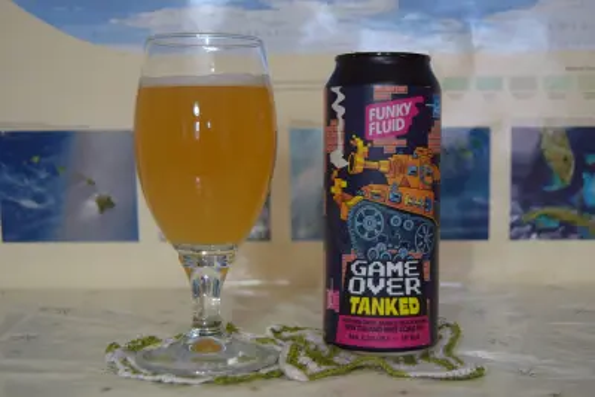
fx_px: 942
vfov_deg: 23.8
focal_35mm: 57
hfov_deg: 35.0
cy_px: 198
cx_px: 298
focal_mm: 38
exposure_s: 1/60
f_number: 4.8
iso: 640
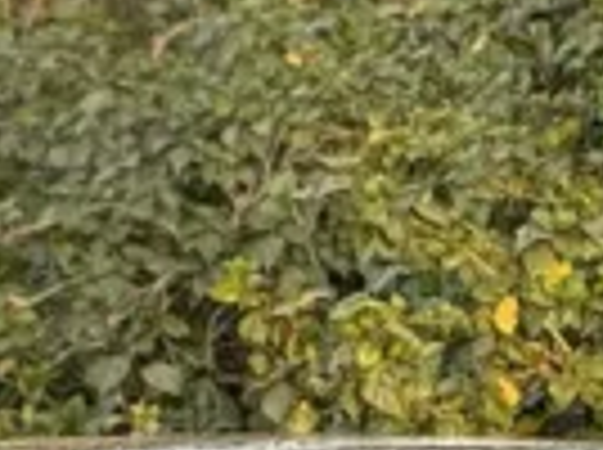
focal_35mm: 919
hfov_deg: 2.2
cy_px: 1008
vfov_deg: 1.6
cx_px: -4
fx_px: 15980
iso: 64
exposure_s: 1/99
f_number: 2.8
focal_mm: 15.66
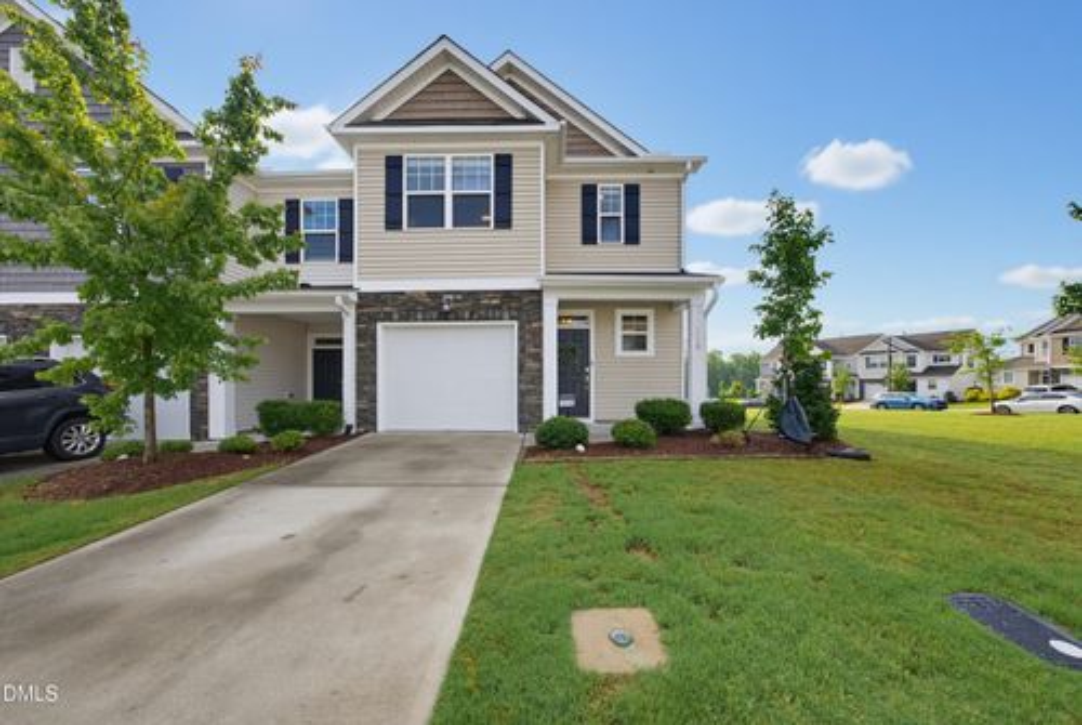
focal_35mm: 12
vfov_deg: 90.2
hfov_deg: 112.5
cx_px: 541
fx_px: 361
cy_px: 362
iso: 80
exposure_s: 1/30
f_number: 7.1
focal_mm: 12
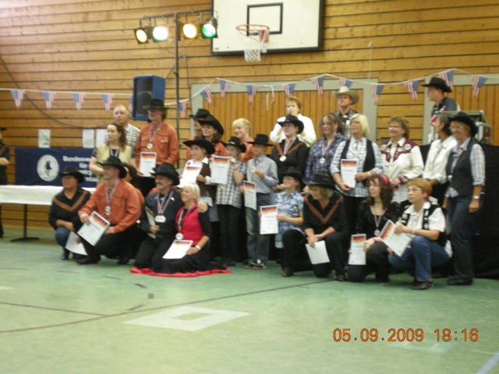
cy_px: 187
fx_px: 807
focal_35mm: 56
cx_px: 250
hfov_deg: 34.3
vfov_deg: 26.1
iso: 400
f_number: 3.9
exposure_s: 1/13.1
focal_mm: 9.3
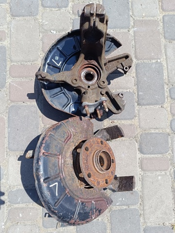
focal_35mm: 24
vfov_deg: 71.6
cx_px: 88
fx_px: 162
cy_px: 116
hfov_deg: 56.8
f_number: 1.88
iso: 55
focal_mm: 5.59
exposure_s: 1/833
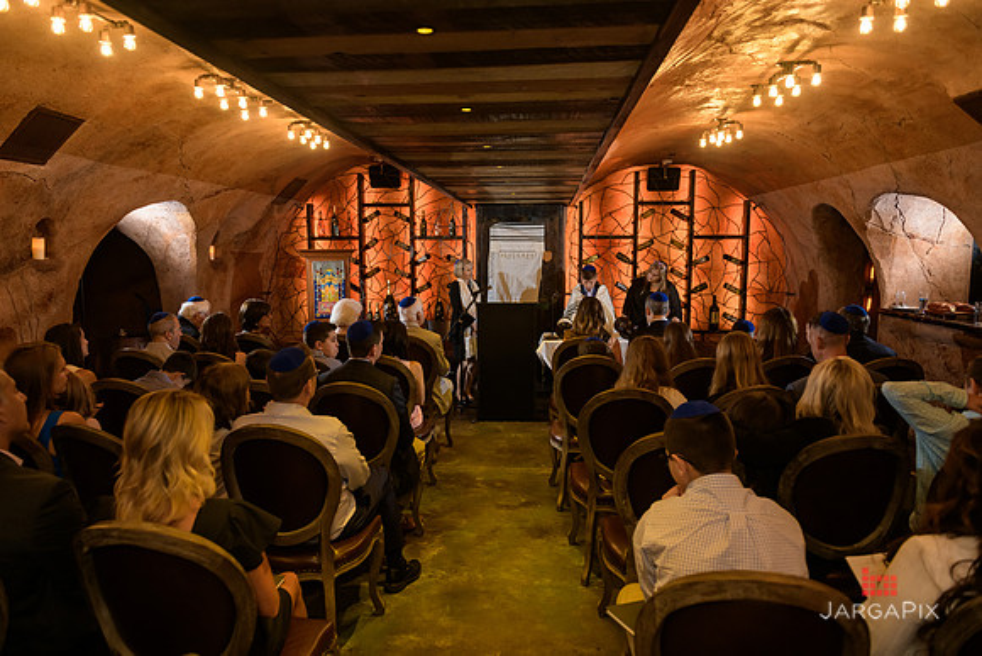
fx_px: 655
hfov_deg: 73.7
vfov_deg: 53.2
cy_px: 328
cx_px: 491
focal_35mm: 24
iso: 1600
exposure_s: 1/125
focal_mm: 24
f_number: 3.2
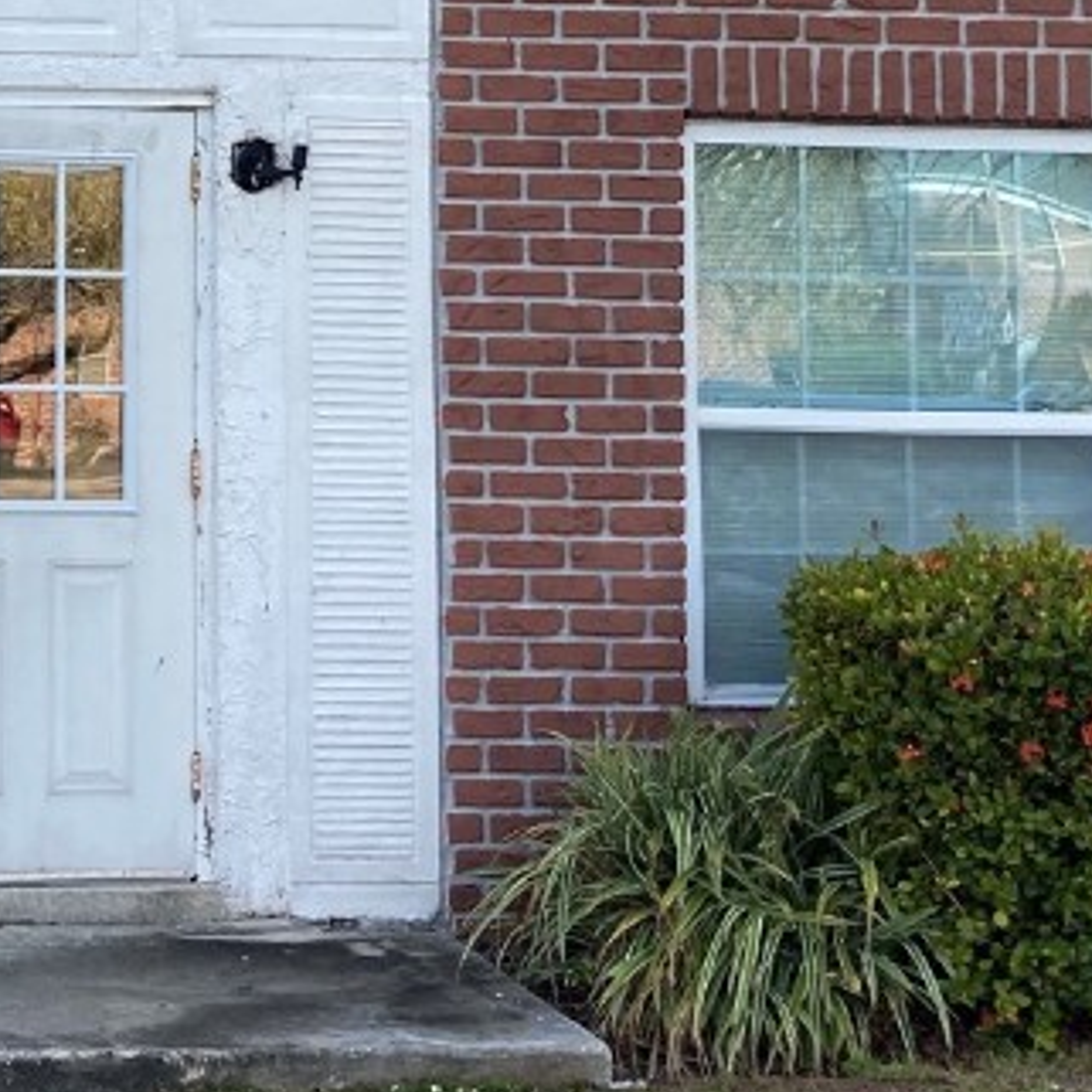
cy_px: 105
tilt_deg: +6.7
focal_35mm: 79
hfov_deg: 21.0
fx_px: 2820
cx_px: -68
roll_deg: -0.8
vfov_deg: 21.4
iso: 20
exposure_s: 1/484
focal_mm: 3.99
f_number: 1.8
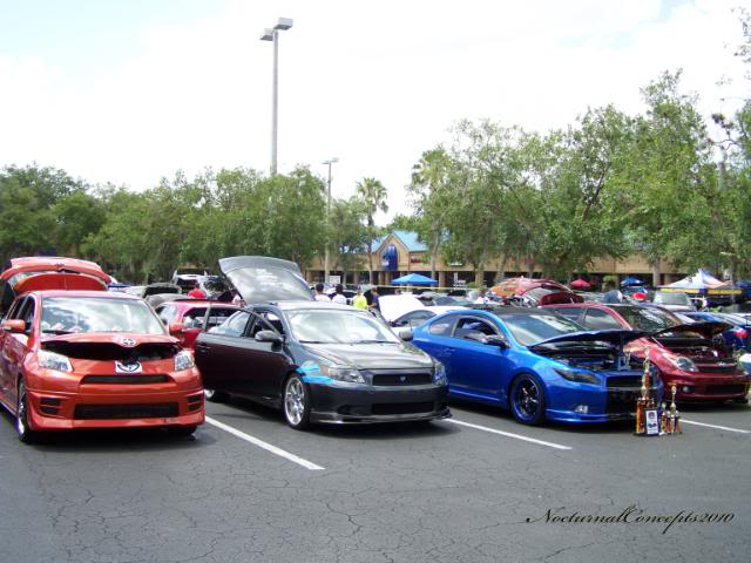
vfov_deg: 37.7
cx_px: 376
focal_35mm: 38
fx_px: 824
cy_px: 282
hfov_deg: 49.0
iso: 64
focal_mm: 6.3
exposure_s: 1/320
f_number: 2.8
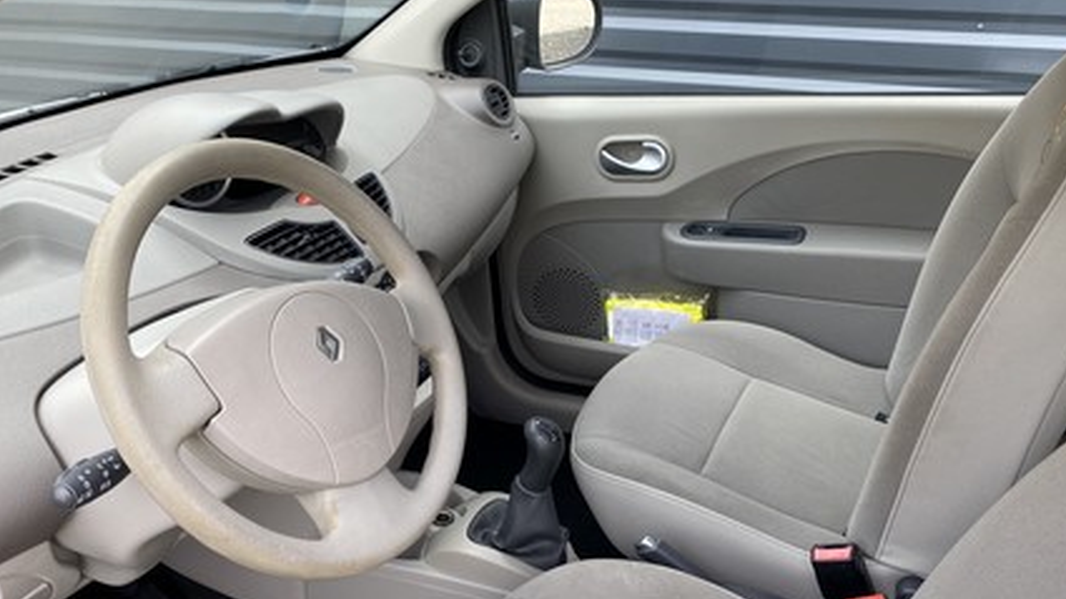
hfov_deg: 58.0
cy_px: 382
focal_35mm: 34
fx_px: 961
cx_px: 497
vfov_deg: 34.4
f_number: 1.8
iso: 32
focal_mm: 4.25
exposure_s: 1/180
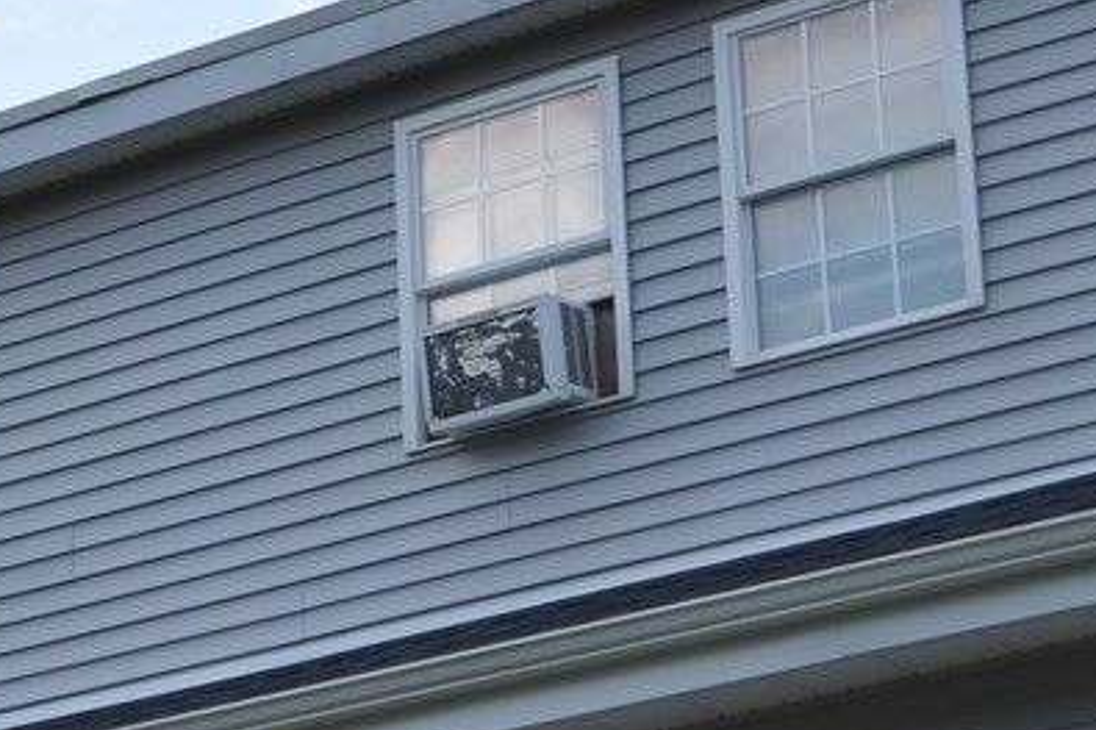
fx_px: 4260
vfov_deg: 9.6
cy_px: 890
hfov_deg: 14.2
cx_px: -216
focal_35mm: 140
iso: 100
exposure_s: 1/200
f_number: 9
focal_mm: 18
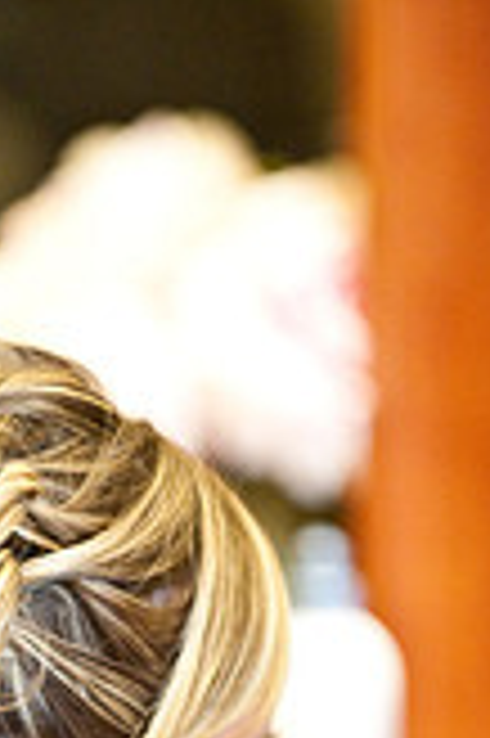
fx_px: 11252
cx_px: -110
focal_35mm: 550
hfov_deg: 2.5
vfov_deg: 3.7
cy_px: 756
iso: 3600
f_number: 2.8
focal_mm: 200
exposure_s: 1/125
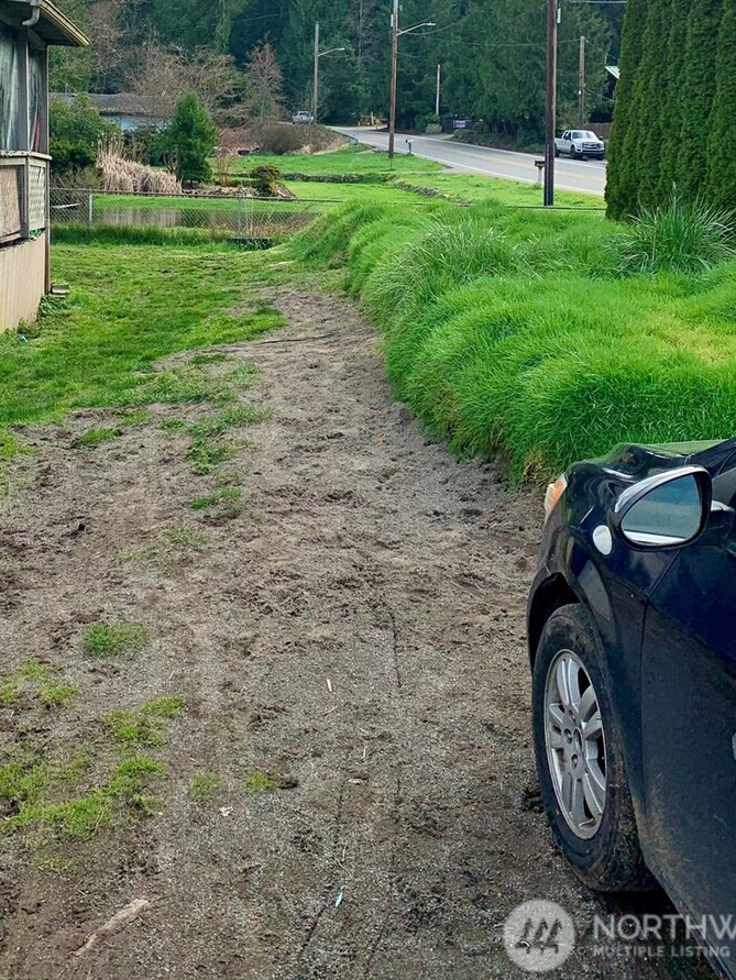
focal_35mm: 42
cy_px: 195
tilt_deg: -1.0
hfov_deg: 34.1
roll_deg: -1.9
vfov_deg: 42.7
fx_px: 1190
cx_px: 245
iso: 25
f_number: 1.8
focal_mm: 4.25
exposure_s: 1/1447
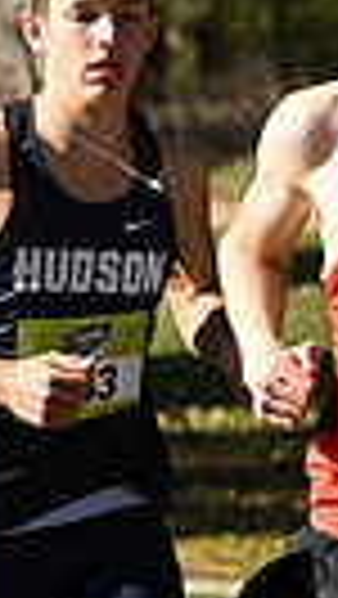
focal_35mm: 665
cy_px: 173
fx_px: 10575
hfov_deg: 1.8
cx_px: 1176
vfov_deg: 3.2
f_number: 7.1
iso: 400
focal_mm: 145
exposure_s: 1/1000
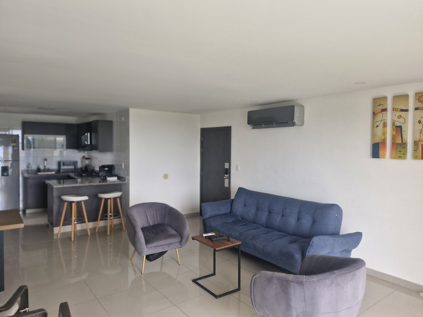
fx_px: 281
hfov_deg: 73.9
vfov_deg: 58.9
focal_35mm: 23
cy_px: 158
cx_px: 212
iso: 125
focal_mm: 5.54
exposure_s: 1/120
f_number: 1.8
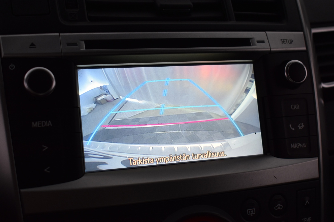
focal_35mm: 52
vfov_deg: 25.8
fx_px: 487
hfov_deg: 37.9
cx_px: 167
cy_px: 111
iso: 450
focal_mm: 35
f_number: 4.5
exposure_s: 1/60
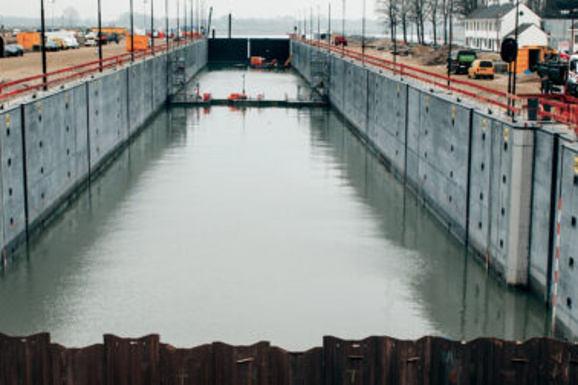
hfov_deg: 30.9
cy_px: 241
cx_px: 249
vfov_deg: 20.9
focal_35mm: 65
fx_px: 1044
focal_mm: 24
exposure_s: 1/60
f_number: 5.6
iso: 80
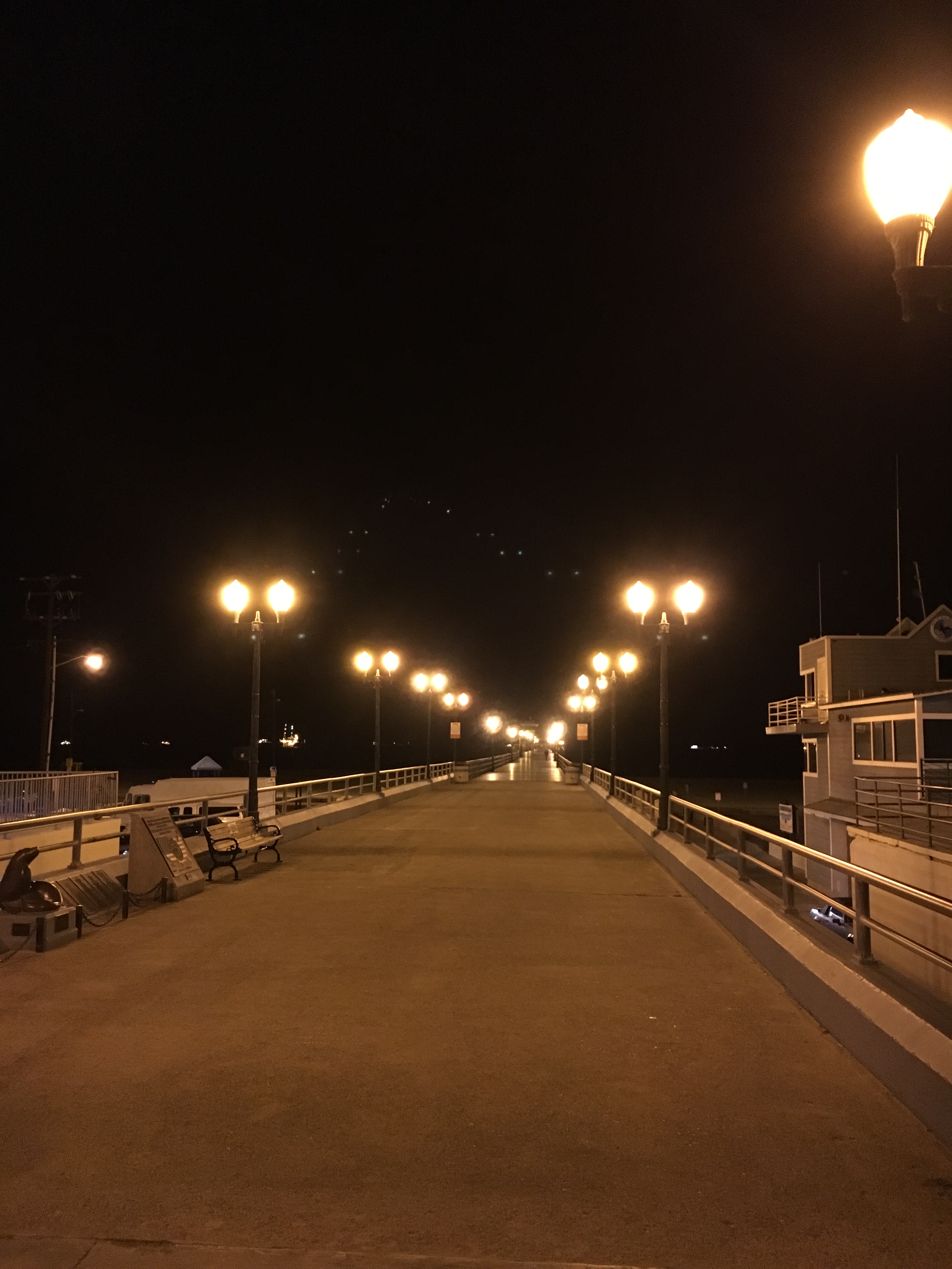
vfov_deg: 61.7
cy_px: 634
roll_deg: -0.4
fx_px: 1063
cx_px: 476
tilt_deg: +6.7
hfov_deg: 48.2
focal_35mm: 29
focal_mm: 4.15
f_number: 2.2
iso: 500
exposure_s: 1/15
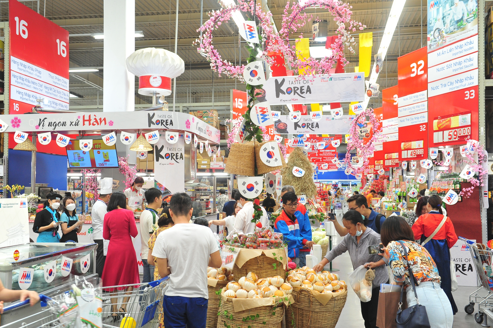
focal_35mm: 38
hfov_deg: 50.7
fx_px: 520
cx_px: 246
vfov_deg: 35.0
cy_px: 164
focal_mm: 38
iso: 1600
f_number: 5.6
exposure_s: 1/80
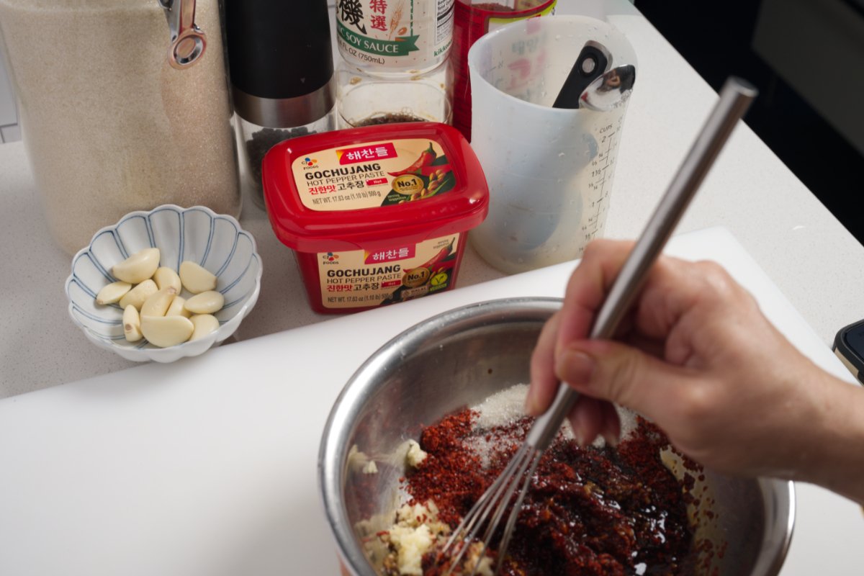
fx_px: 1080
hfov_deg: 43.6
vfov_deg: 29.9
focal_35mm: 45
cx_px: 432
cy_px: 288
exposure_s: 1/1000
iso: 1000
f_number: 8
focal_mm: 45
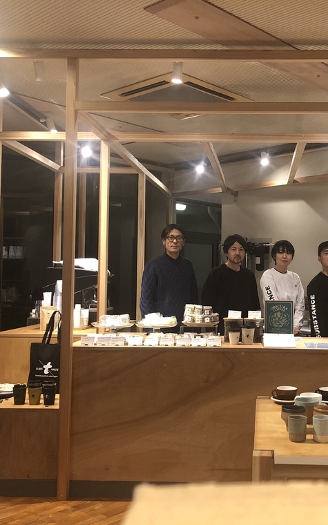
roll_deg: +0.0
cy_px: 263
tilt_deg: +2.4
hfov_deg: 31.4
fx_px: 572
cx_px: 247
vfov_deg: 49.3
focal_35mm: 40
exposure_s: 1/17
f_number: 1.8
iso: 100
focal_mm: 4
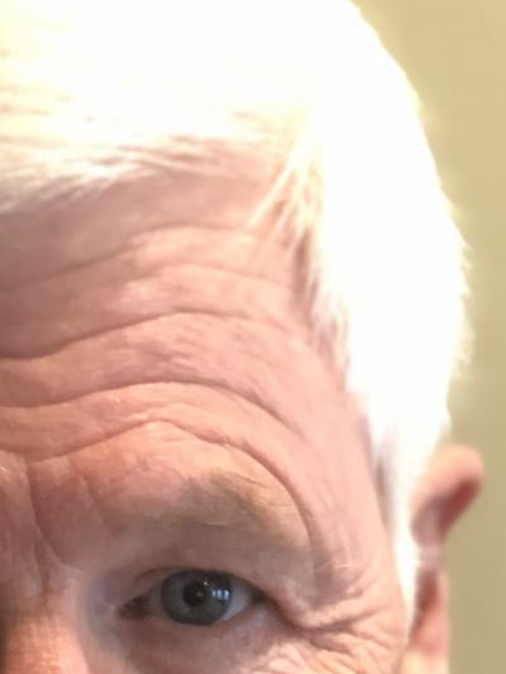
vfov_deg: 15.1
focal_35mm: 127
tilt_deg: -7.9
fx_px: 2474
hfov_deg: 11.5
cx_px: -56
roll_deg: +0.0
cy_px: 769
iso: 160
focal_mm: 6
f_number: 2.4
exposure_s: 1/24
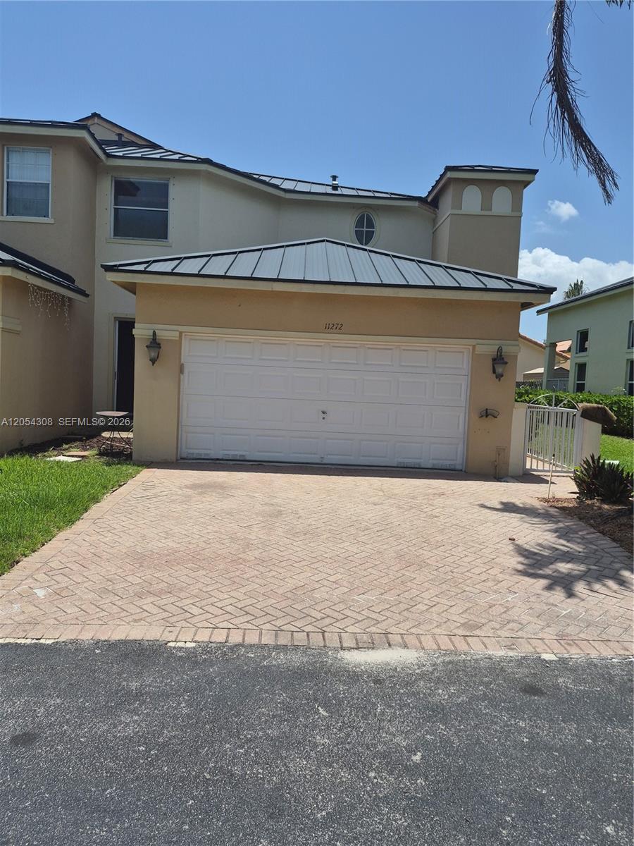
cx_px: 317
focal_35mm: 23
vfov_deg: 73.9
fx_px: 562
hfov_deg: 58.9
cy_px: 423
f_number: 1.8
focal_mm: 5.4
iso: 80
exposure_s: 1/6576
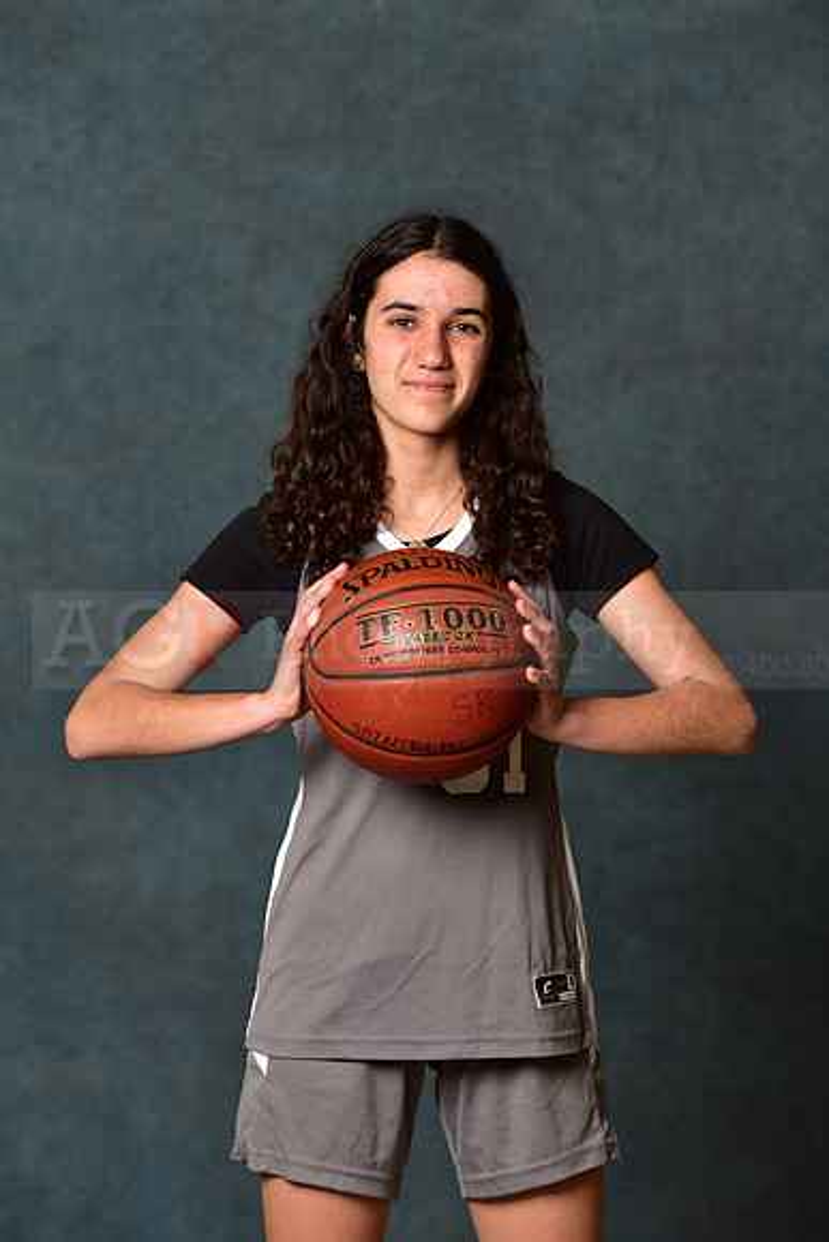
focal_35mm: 135
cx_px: 414
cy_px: 621
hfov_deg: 10.2
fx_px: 4660
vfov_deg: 15.2
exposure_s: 1/160
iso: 200
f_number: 4.5
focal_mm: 135
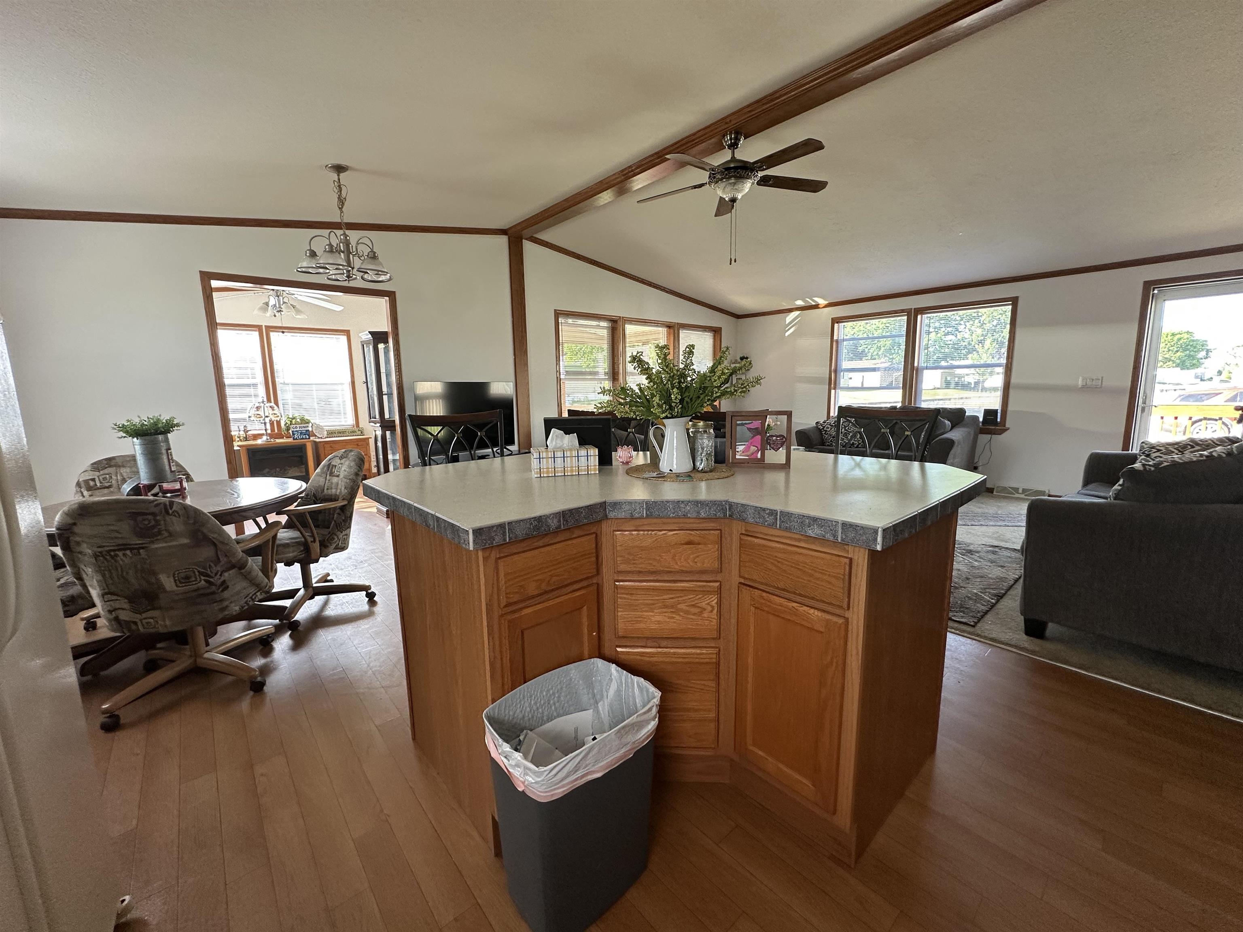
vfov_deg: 85.7
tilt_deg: -8.0
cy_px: 466
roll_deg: +0.6
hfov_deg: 102.1
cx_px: 622
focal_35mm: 14
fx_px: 503
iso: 160
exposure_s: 1/99
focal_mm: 2.22
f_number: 2.2
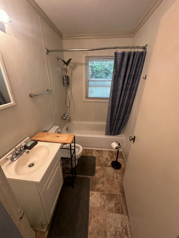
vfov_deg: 102.1
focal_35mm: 14
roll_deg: -0.5
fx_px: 97
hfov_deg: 85.7
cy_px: 119
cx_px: 90
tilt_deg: -25.3
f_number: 2.2
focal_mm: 2.22
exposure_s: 1/60
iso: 250
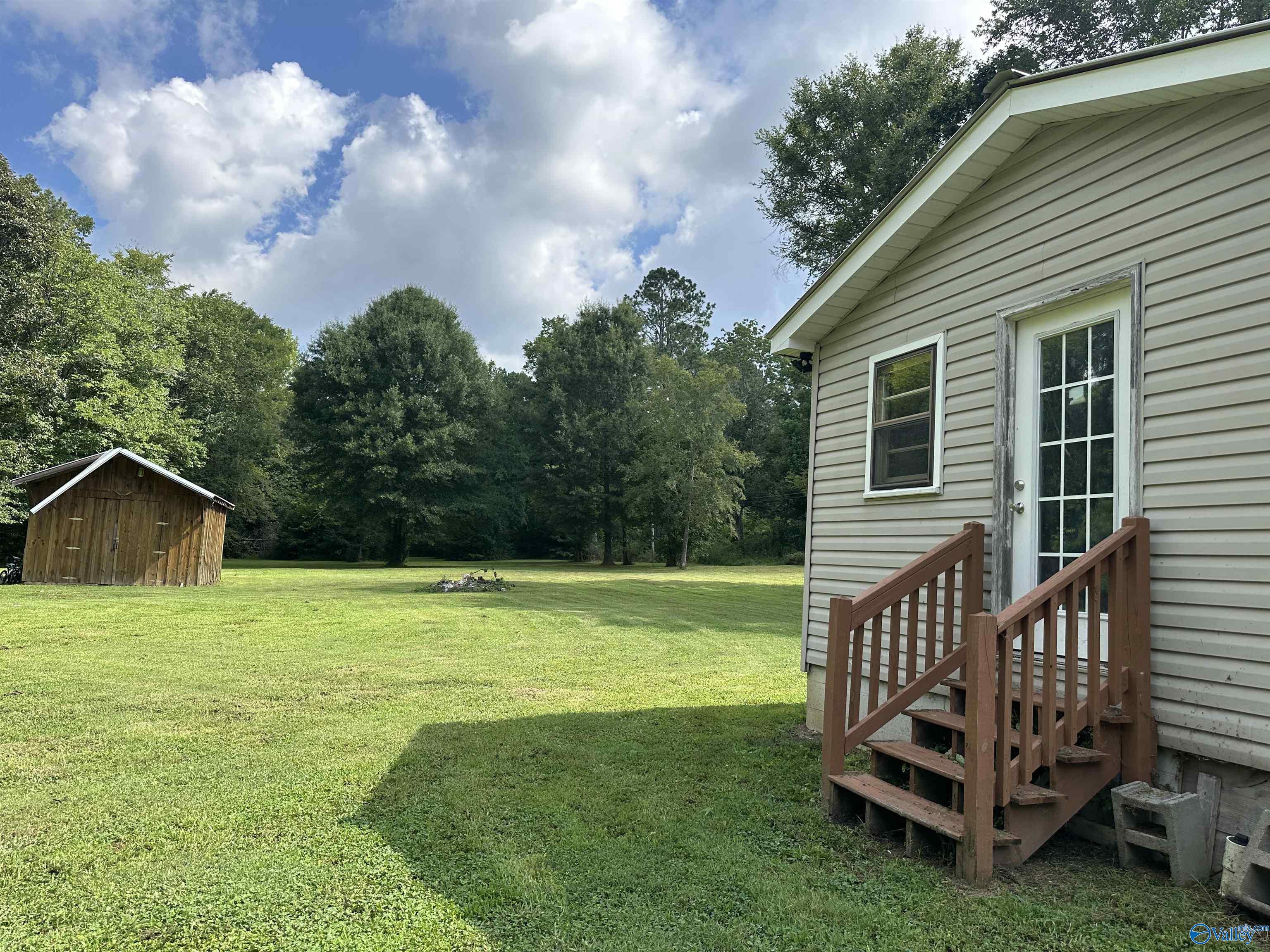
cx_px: 635
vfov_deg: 56.8
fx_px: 881
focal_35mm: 24
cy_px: 476
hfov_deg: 71.6
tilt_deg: +4.7
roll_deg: -2.7
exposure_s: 1/2203
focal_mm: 6.86
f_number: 1.78
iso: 80
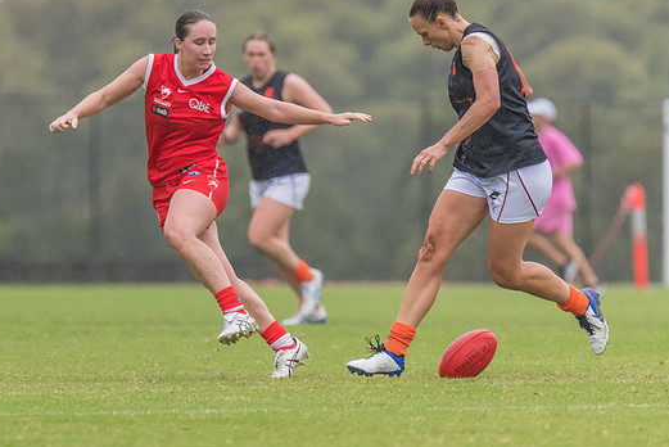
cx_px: 178
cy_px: 206
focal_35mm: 863
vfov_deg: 1.6
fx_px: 16046
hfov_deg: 2.4
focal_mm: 500
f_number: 6.3
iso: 1100
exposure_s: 1/1600
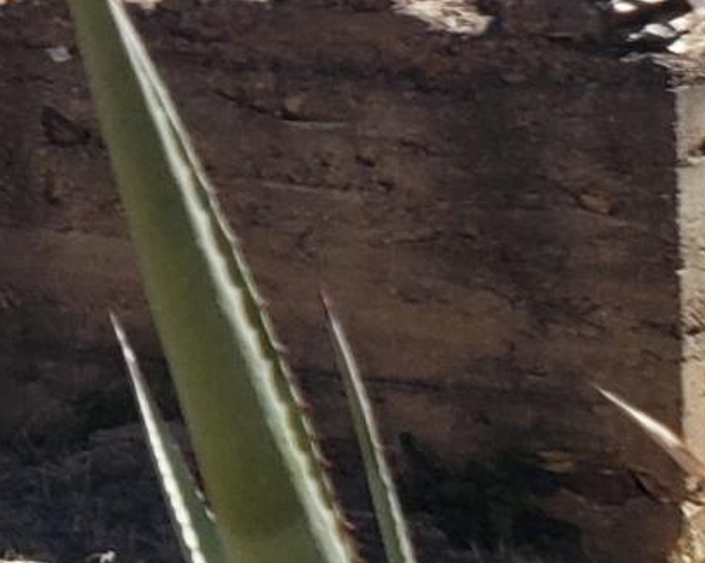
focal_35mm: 186
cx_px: -877
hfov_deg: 9.4
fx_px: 3880
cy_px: -394
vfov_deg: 8.1
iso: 50
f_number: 2.4
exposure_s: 1/1019
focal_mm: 4.3
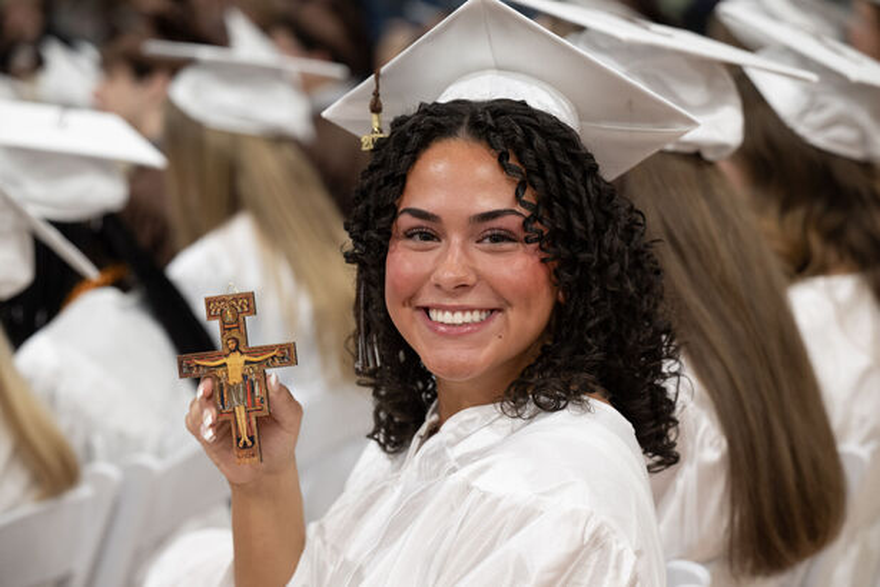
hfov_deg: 21.2
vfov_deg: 14.3
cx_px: 440
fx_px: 2346
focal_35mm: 96
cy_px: 294
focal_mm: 96
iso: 1600
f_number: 4
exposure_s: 1/100
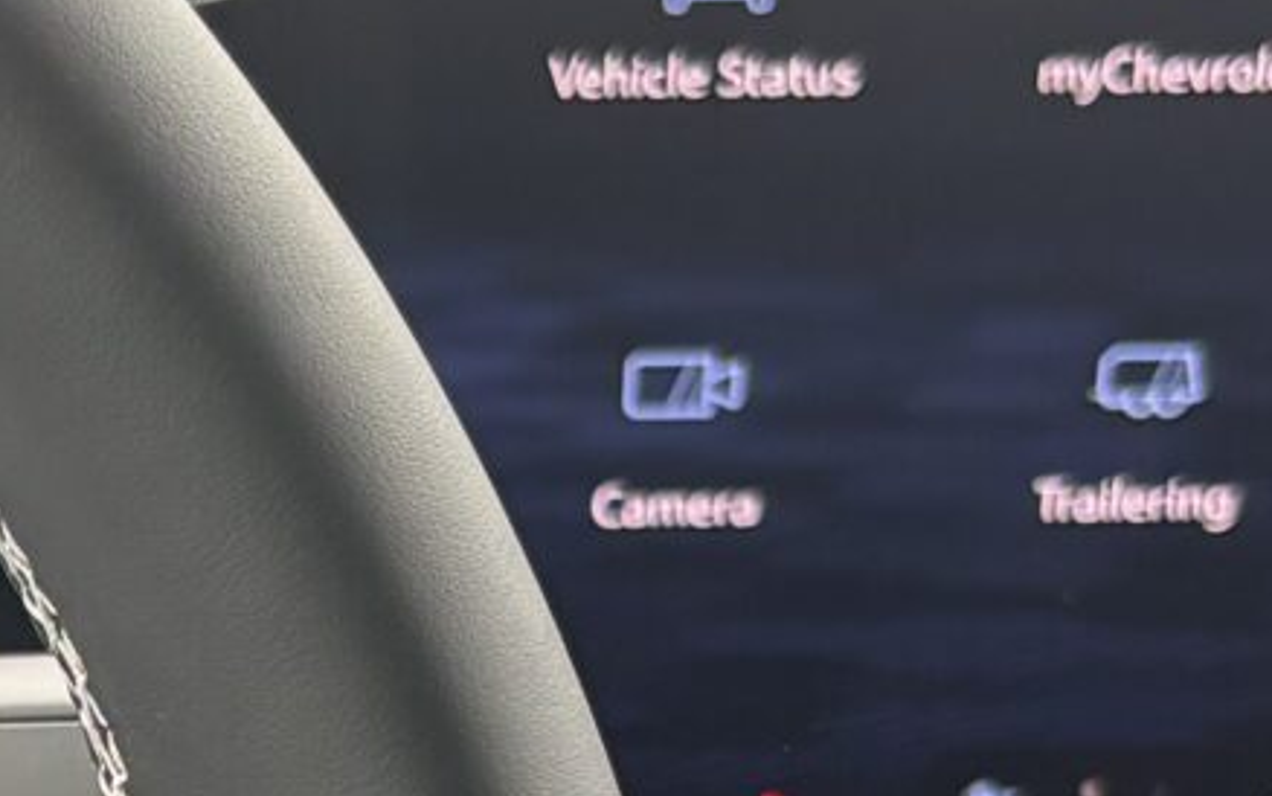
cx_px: -99
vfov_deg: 7.9
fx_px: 5583
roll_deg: +1.0
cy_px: 1313
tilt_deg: -31.2
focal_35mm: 161
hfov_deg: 12.8
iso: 80
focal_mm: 5.96
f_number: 1.6
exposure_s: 1/121
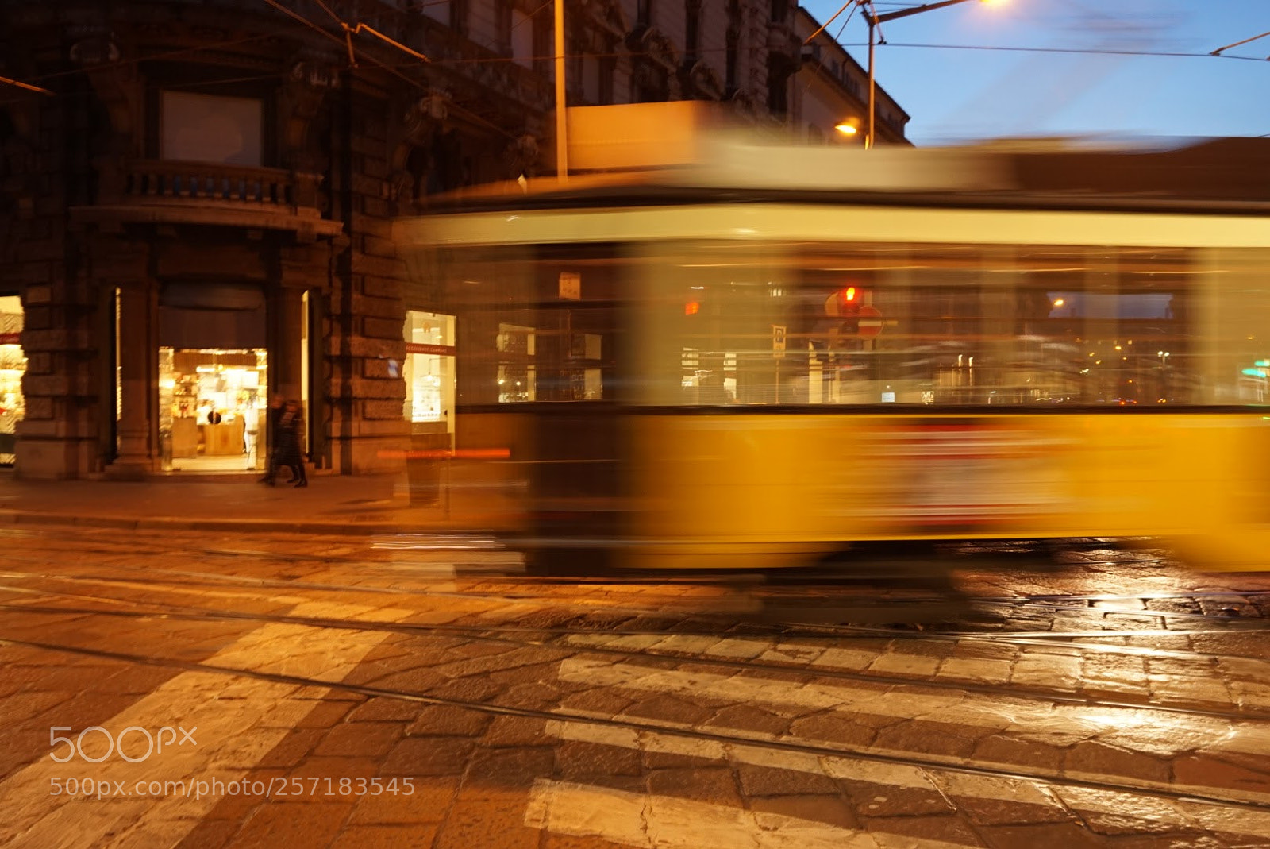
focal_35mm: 30
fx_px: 1059
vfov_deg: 43.7
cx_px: 635
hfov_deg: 61.9
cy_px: 424
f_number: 5.6
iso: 500
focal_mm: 20
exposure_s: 1/4
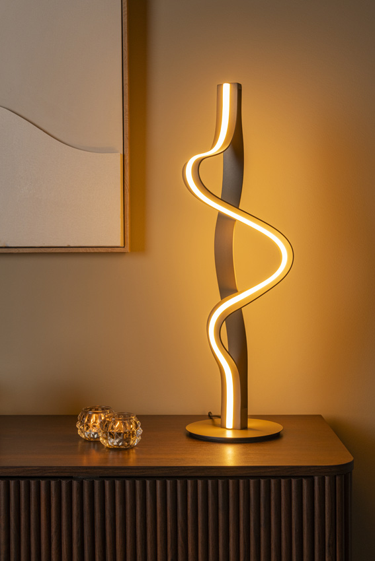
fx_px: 781
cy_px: 280
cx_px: 188
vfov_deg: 39.6
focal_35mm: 50
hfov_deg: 27.0
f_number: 13
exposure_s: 1/13
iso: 400
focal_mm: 50
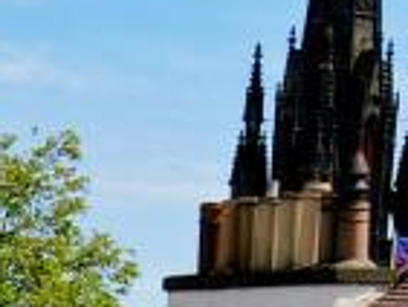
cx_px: -130
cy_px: 886
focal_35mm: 174
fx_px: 2053
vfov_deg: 7.6
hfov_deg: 11.1
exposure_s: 1/640
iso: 100
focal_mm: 4.5
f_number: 2.8
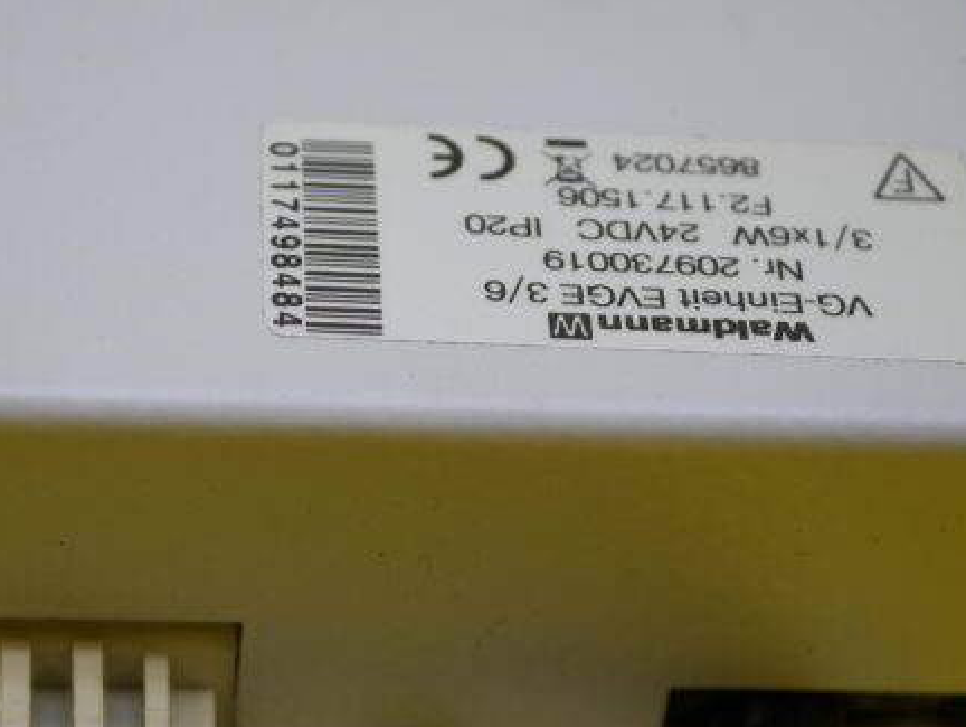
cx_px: 382
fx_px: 3101
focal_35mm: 111
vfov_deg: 13.3
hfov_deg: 17.7
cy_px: 632
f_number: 3.2
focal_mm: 30
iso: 200
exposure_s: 1/160
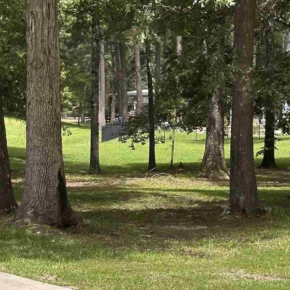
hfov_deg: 12.0
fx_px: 1374
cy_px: 203
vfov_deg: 12.0
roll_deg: -0.8
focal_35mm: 145
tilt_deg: -5.1
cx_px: 110
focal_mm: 6.86
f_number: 1.78
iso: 64
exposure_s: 1/2732
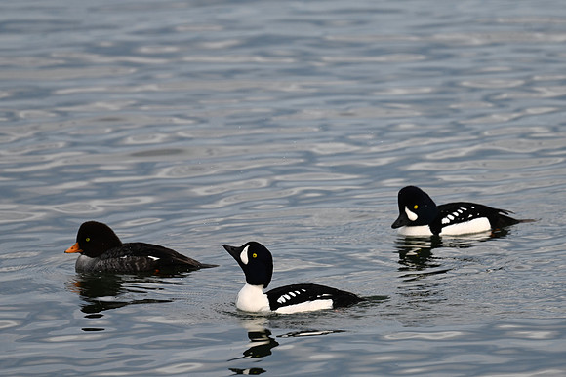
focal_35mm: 800
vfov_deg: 1.7
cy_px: 188
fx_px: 12580
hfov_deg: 2.6
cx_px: 283
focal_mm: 800
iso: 220
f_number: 6.3
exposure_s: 1/800
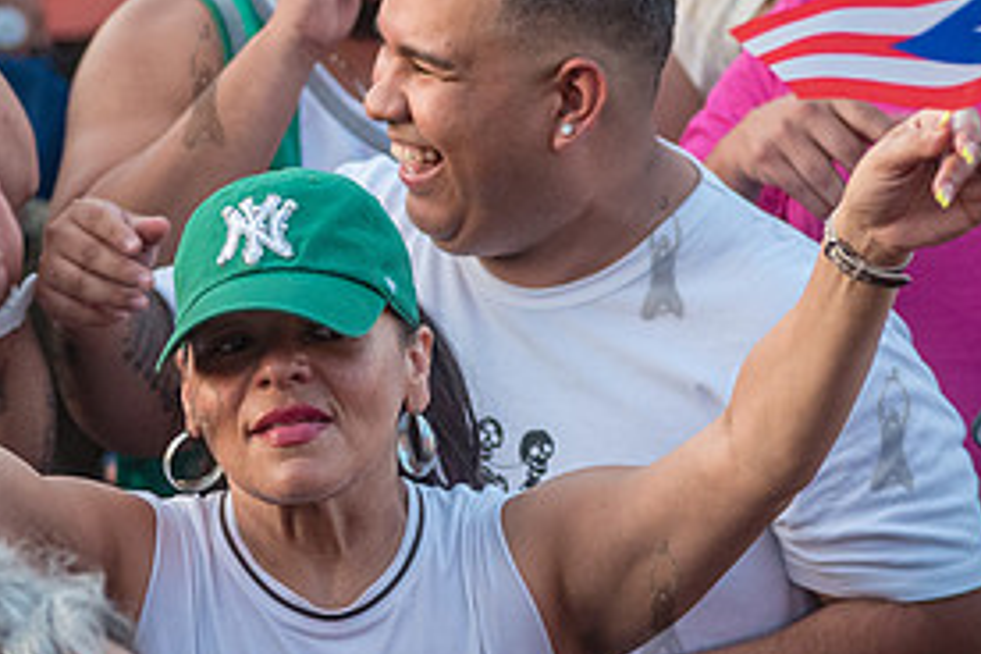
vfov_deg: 4.3
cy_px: 570
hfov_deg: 6.5
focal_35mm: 317
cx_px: 157
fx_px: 8638
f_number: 4
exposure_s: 1/400
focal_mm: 125
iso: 1000
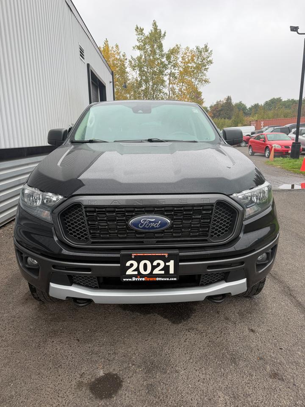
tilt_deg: -11.3
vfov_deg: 71.6
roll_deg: +1.4
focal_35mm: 24
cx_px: 152
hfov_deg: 56.8
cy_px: 204
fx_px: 282
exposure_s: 1/395
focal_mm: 6.76
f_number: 1.78
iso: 100
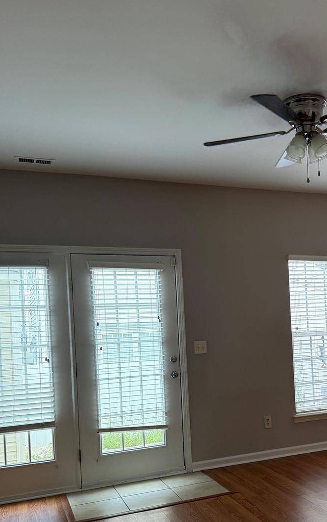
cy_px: 327
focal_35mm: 37
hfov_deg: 33.3
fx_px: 528
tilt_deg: +0.6
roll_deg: +2.1
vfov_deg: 52.2
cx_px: 268
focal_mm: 6.76
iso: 160
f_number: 1.78
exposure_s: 1/133
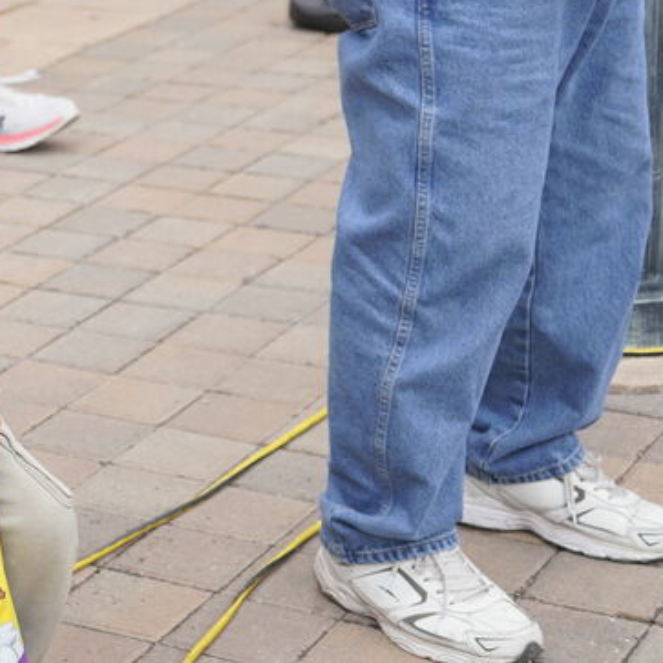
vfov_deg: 15.7
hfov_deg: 14.9
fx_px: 2384
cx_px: -261
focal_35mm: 110
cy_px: 152
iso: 100
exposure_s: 1/320
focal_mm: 40
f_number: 4.5
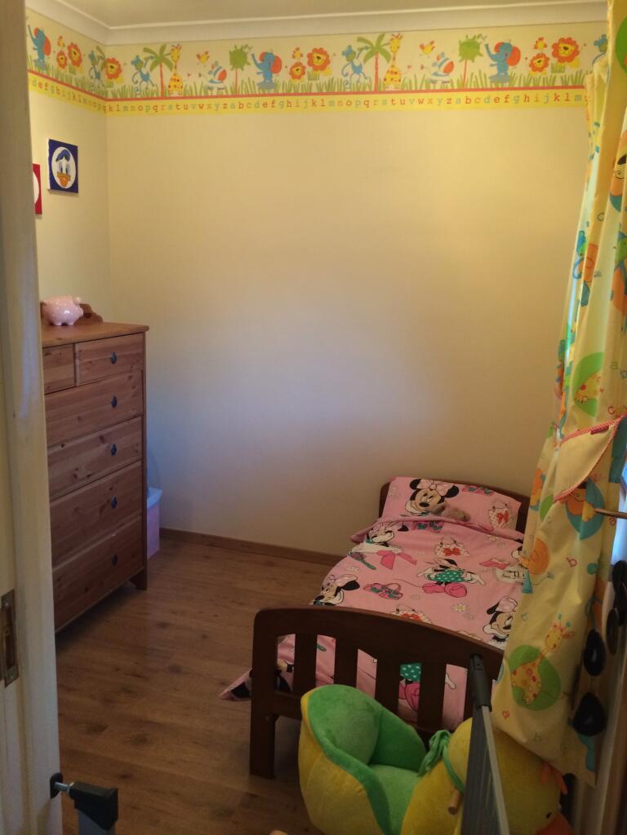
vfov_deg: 60.0
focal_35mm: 30
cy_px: 418
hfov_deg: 46.8
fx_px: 725
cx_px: 314
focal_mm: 4.12
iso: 250
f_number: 2.2
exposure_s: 1/33
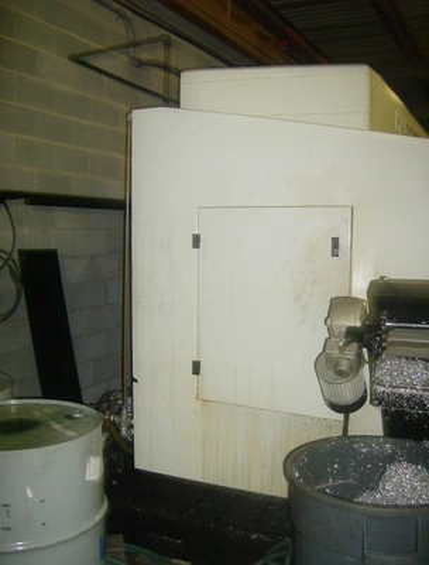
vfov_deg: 51.1
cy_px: 282
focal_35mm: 36
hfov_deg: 40.0
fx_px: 590
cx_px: 214
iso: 200
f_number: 2.8
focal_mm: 6
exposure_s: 1/60
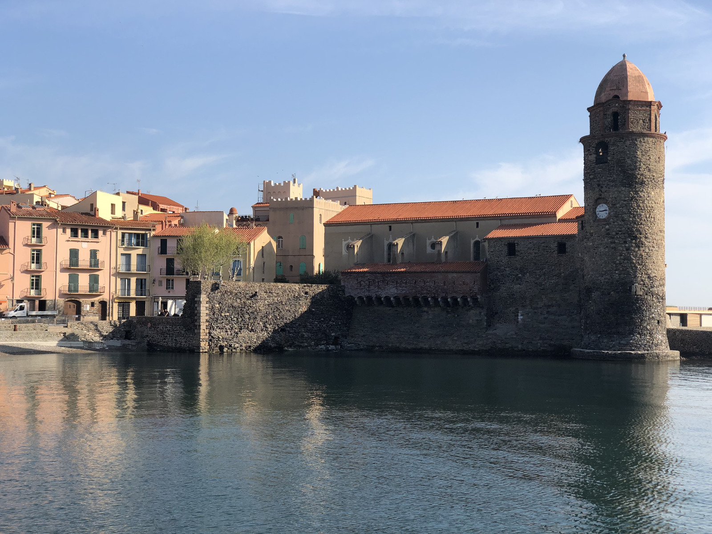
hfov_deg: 36.8
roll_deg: +0.0
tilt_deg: +3.9
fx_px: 1070
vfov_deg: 28.0
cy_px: 267
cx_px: 356
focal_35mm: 52
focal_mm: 6
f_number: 2.4
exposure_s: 1/906
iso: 16
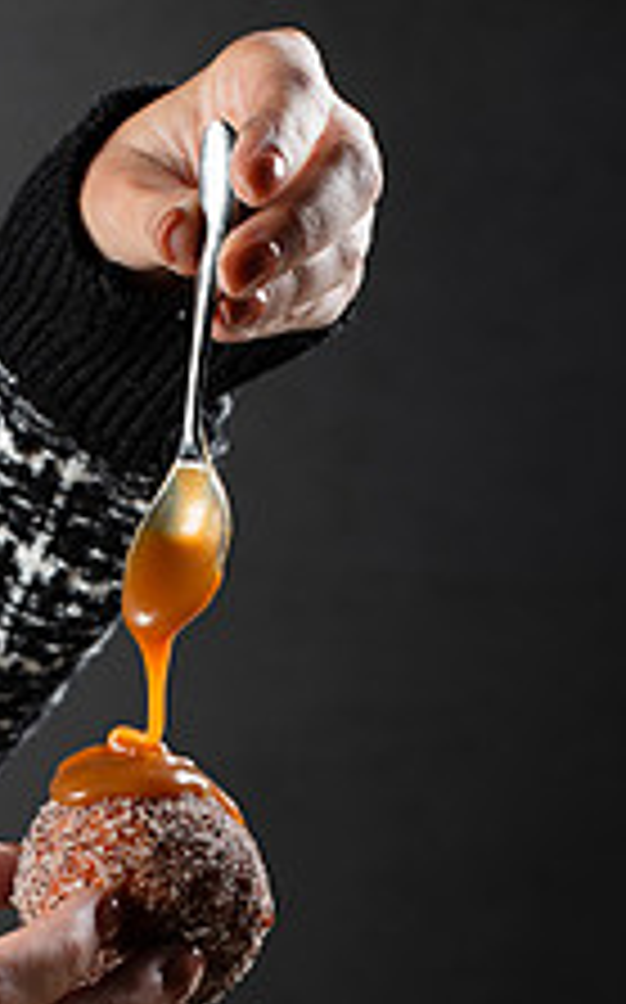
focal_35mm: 103
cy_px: 864
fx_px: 2817
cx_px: 81
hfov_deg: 12.6
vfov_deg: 19.9
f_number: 7.1
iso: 200
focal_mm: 50
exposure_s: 1/200
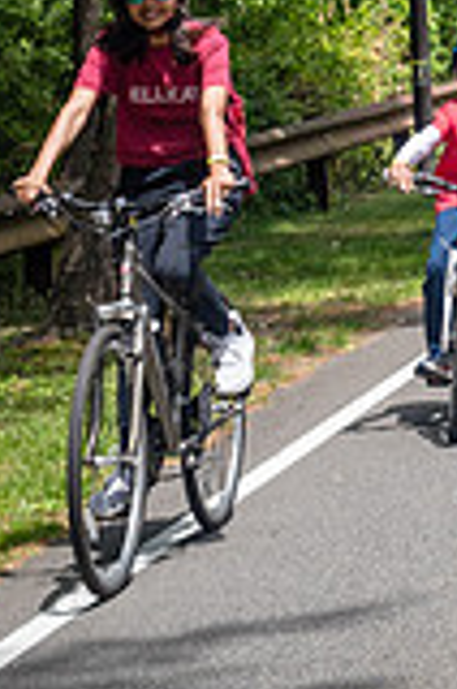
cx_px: 866
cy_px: -95
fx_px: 3366
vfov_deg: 11.5
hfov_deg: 7.5
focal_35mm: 176
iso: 200
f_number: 4
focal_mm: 35
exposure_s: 1/640
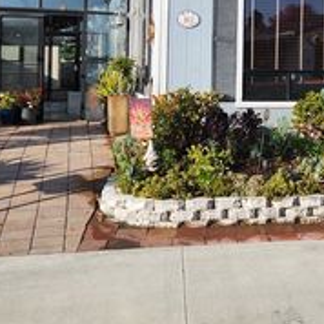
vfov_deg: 29.3
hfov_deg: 28.9
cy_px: 57
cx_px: 289
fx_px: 604
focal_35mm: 57
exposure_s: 1/1361
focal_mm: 5.4
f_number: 1.8
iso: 20
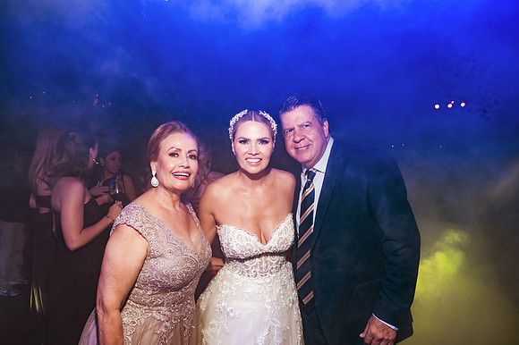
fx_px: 346
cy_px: 172
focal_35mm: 24
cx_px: 260
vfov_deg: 53.1
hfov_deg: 73.8
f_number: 8
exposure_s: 1/160
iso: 2000
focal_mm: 24
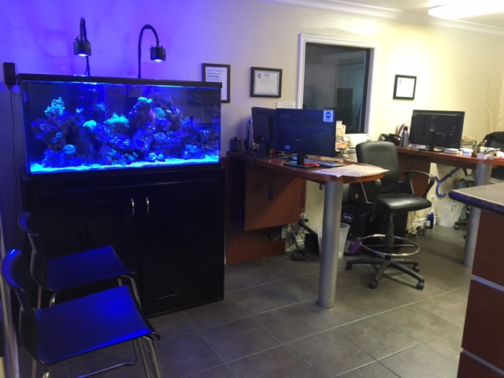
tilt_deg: -12.6
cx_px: 252
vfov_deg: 48.2
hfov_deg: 61.7
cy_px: 189
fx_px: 422
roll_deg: -2.1
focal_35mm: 29
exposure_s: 1/30
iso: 160
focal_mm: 4.15
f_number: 2.2
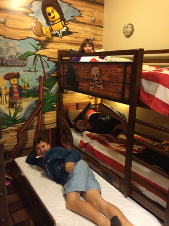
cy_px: 113
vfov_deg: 60.0
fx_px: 195
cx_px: 84
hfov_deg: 46.8
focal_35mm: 30
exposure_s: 1/20
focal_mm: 4.12
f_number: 2.2
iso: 320
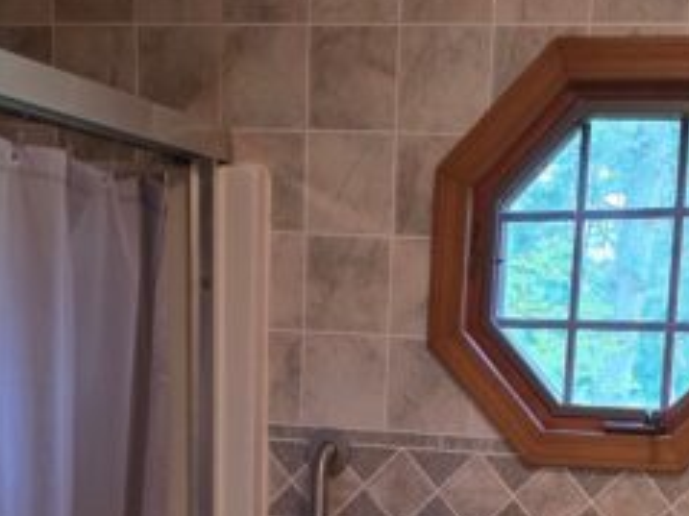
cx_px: 395
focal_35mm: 77
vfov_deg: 16.3
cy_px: 902
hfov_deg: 25.3
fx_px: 1532
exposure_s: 1/120
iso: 500
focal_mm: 6.3
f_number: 1.7
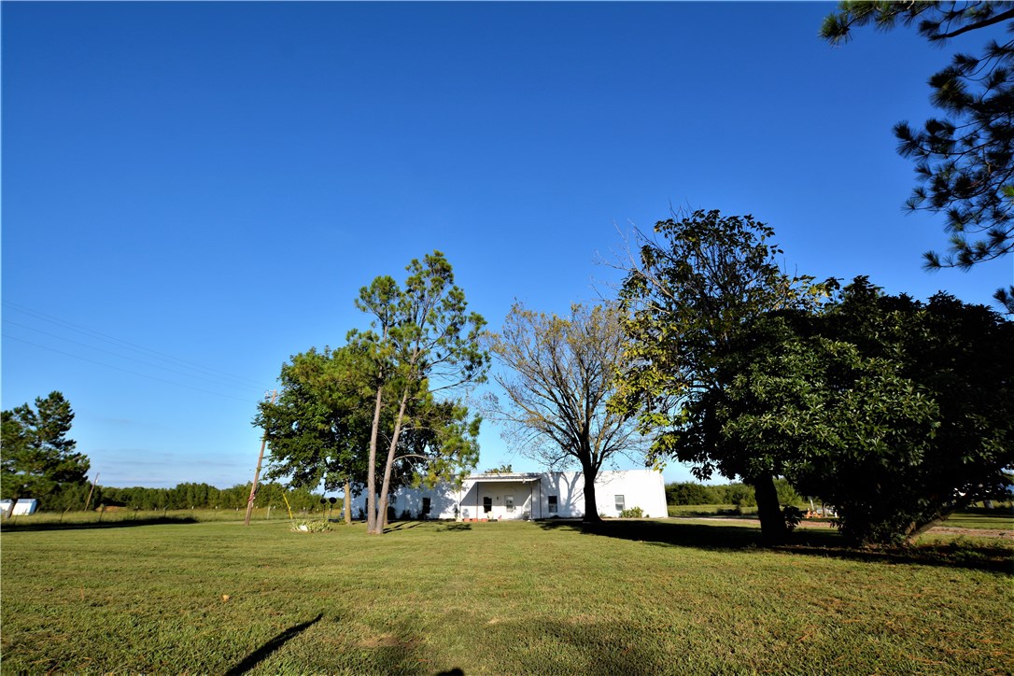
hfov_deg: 100.4
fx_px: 422
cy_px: 338
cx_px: 507
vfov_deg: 77.3
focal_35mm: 15
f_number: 8
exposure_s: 1/250
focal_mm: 10
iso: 110
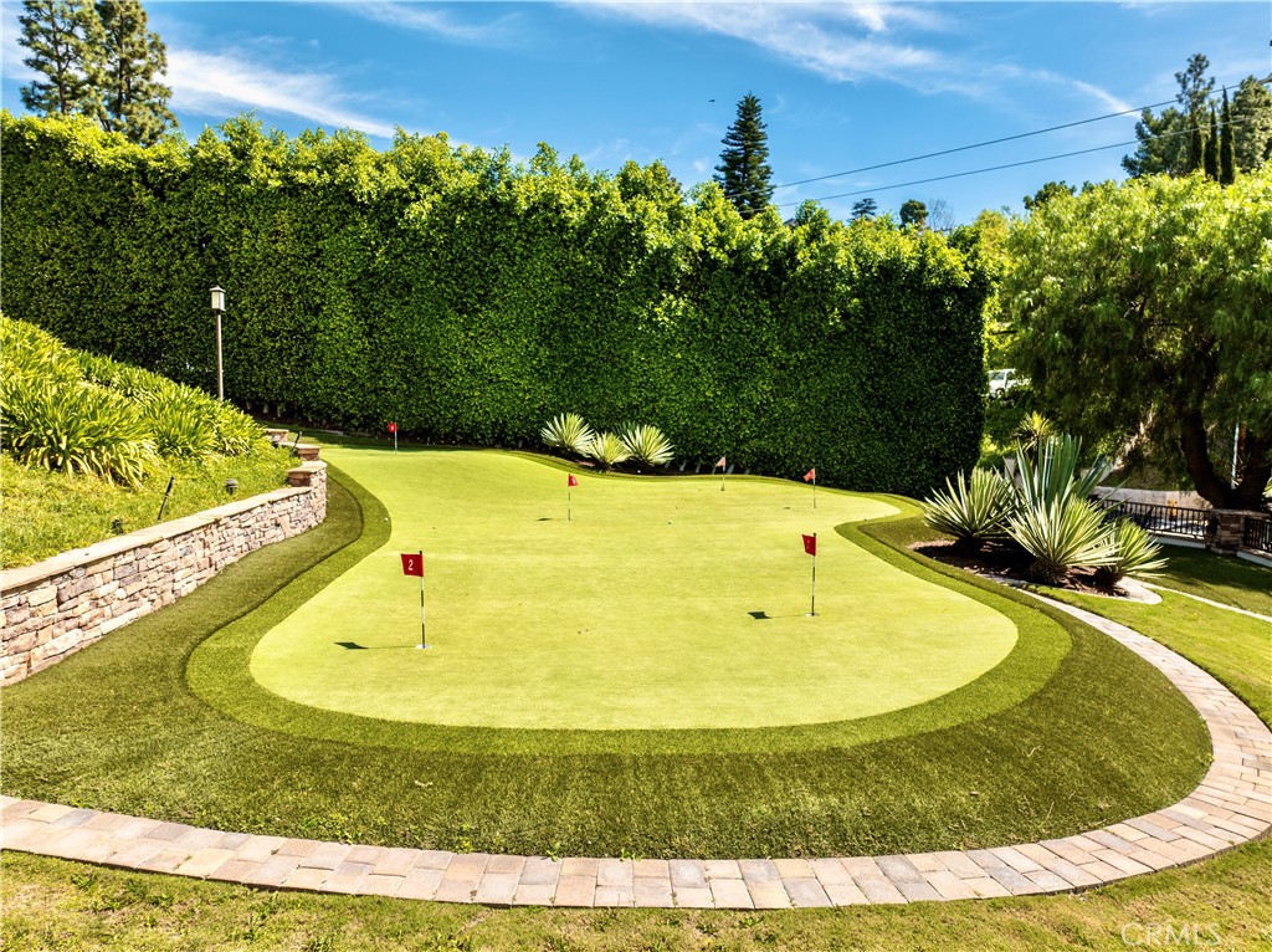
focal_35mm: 24
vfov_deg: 56.7
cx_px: 636
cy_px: 476
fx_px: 881
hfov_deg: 71.6
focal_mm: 12.29
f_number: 2.8
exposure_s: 1/240
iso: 150
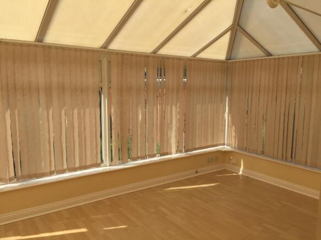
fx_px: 269
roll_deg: -1.9
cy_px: 120
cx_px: 160
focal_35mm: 29
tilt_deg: -7.2
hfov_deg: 61.7
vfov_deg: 48.2
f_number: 2.2
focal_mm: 4.15
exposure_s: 1/1163
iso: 32
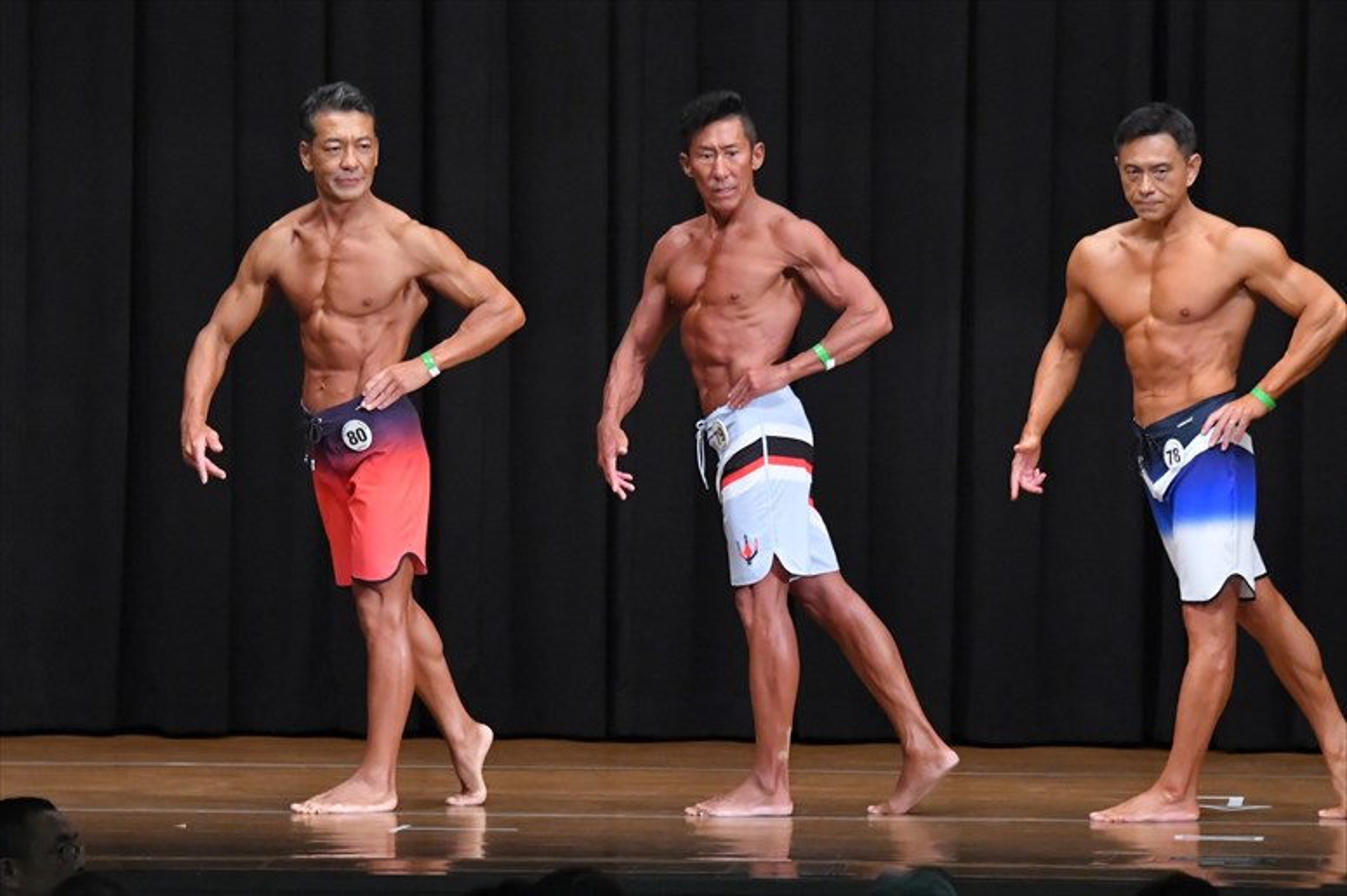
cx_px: 674
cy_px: 448
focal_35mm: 217
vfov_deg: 6.3
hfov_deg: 9.5
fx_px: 8116
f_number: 5.6
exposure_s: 1/400
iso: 8000
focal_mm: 145
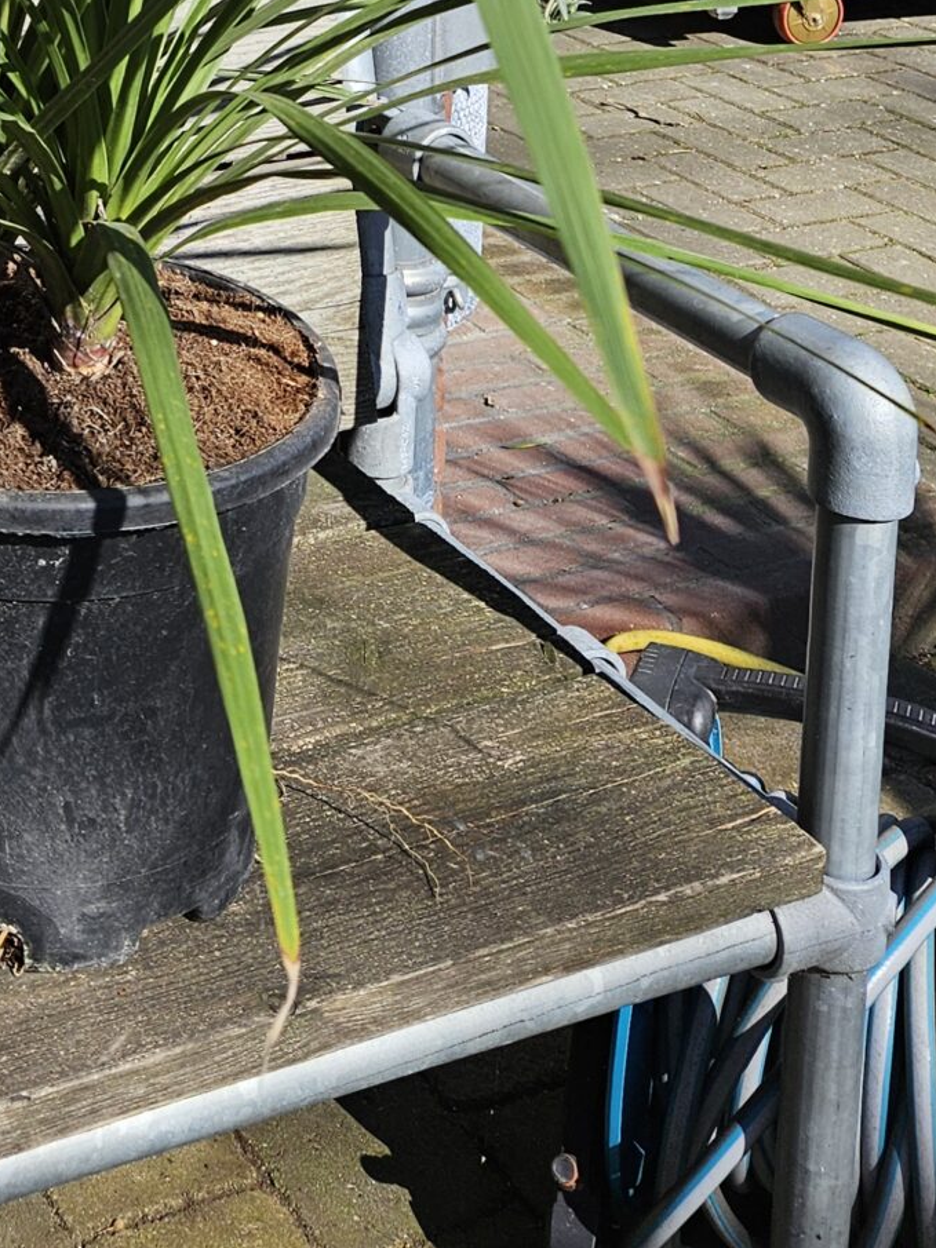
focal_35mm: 65
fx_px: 2345
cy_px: -273
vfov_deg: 26.3
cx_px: -74
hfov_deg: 21.5
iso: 25
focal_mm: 5.4
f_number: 1.8
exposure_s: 1/1139
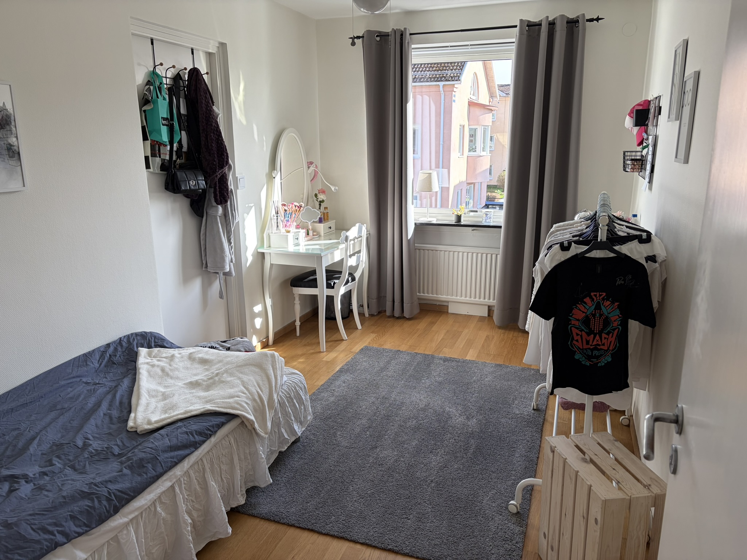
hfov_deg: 67.3
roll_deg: +0.5
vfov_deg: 53.1
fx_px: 561
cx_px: 374
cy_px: 280
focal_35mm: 26
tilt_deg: -13.5
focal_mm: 5.96
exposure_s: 1/173
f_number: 1.6
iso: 50
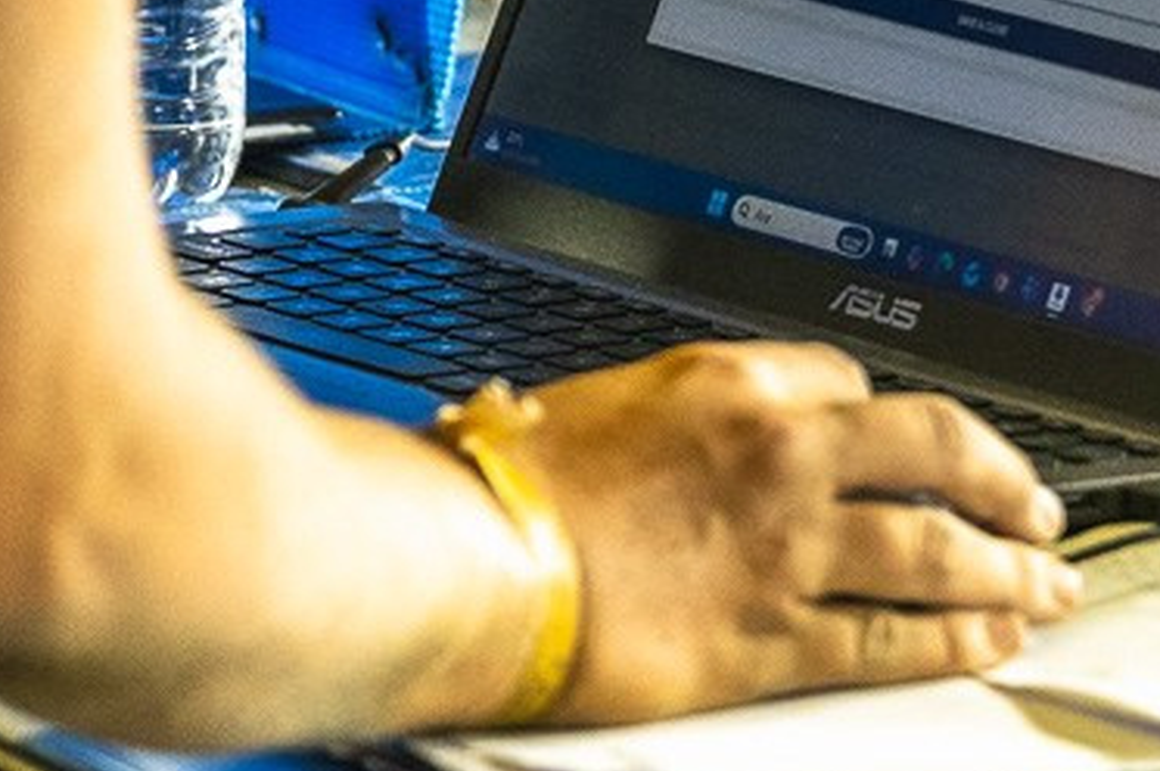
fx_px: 15581
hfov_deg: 4.3
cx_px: 824
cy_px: -191
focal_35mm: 484
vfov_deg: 2.8
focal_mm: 94
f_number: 3.2
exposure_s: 1/640
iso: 1600
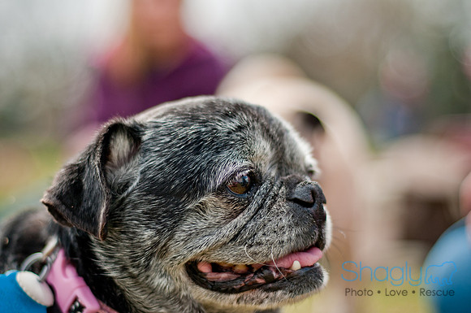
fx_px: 980
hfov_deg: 27.0
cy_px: 156
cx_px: 236
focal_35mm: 75
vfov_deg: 18.1
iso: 200
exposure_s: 1/4000
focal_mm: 50
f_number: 1.8
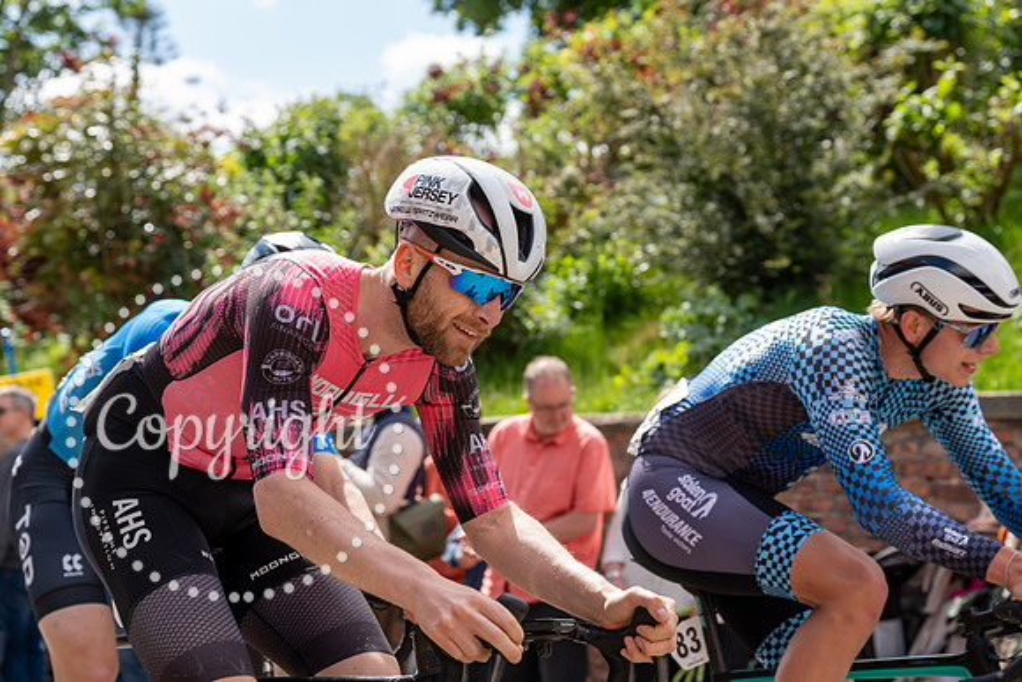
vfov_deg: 19.5
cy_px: 341
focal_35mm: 70
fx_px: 1988
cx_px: 511
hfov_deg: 28.8
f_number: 5
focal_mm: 70
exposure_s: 1/1000
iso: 400
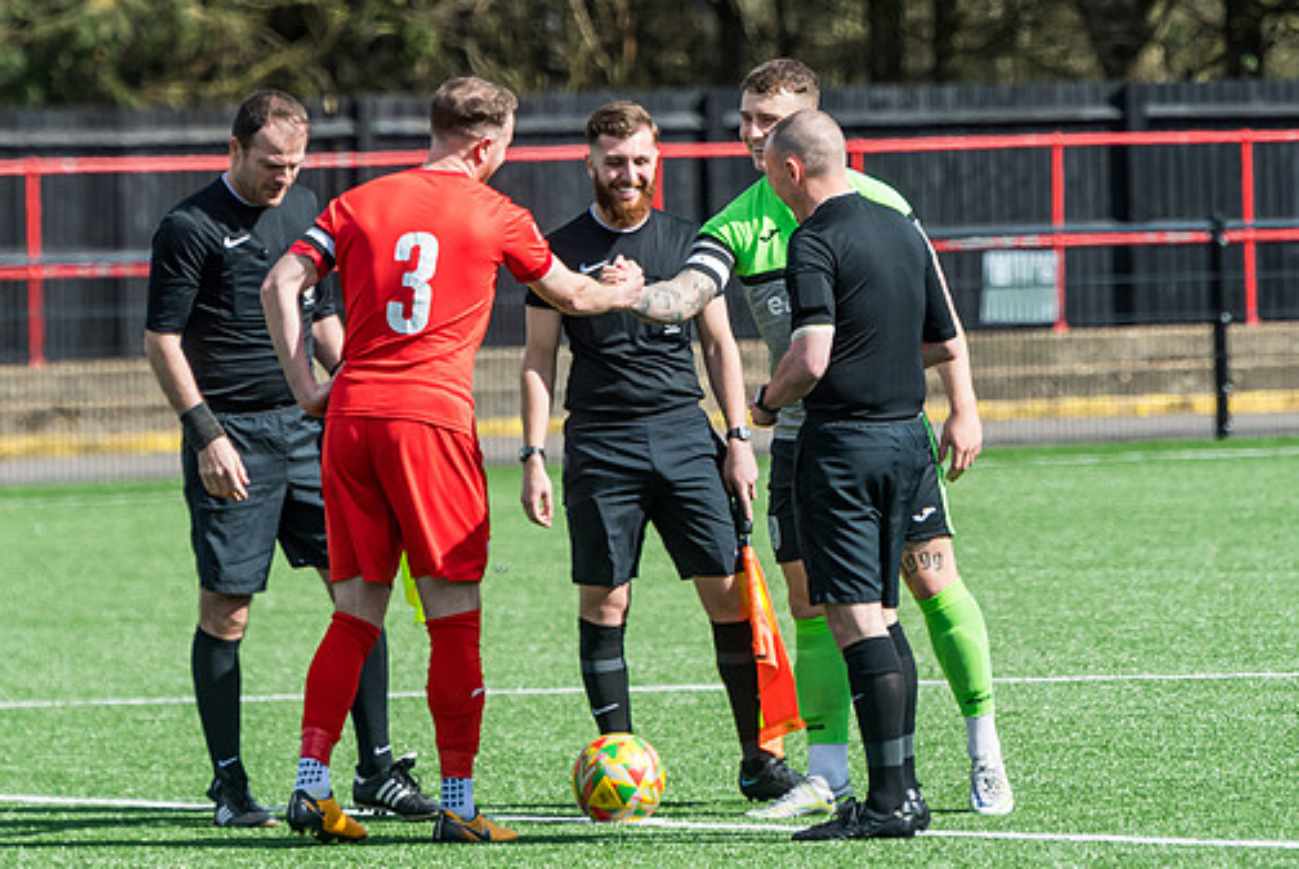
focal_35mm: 414
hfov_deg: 5.0
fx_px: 14951
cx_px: 606
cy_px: 463
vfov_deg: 3.3
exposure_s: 1/2000
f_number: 5
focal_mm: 240
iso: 400
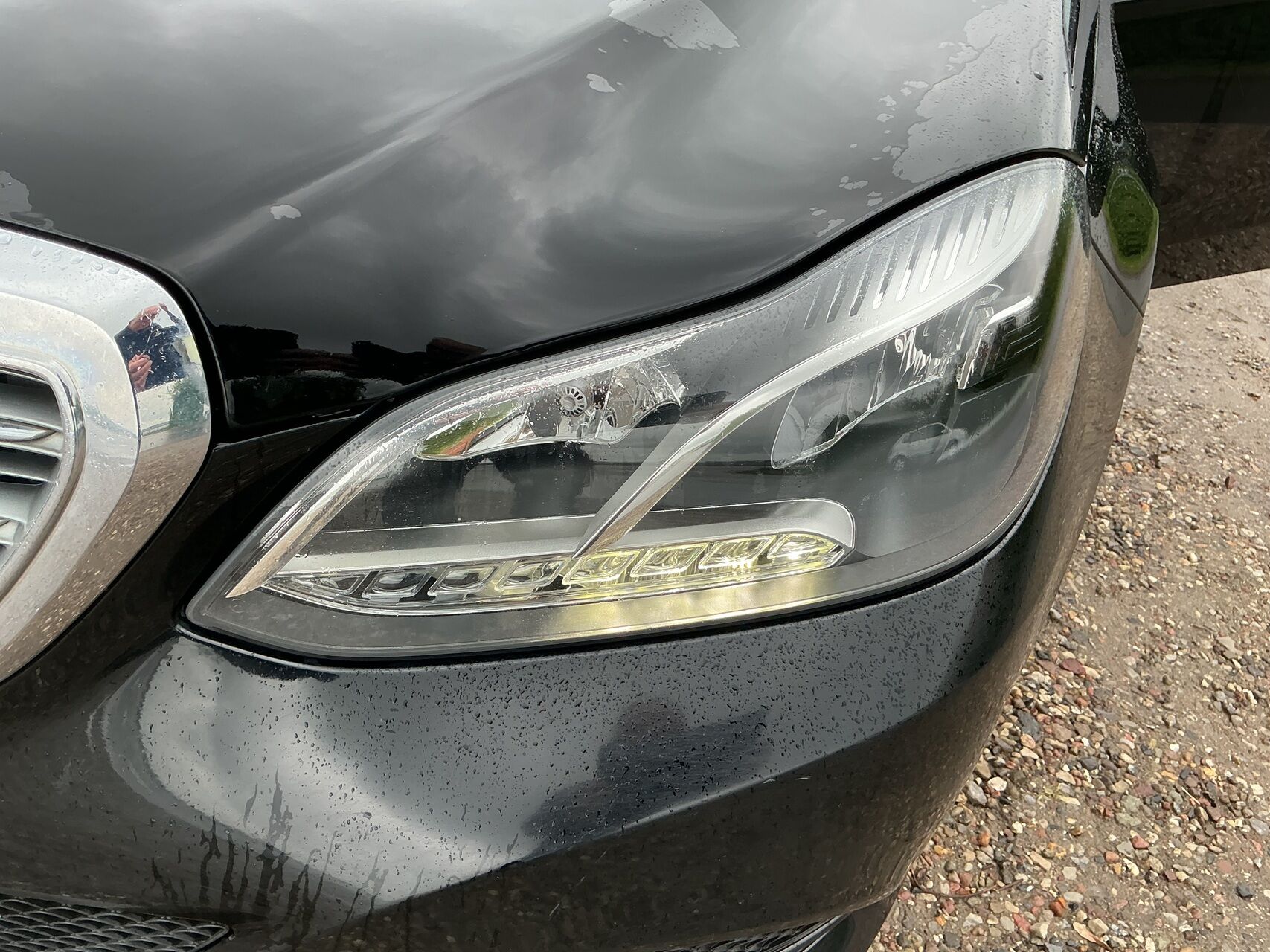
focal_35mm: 29
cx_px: 635
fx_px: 1064
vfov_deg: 48.2
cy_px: 476
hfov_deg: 61.7
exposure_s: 1/120
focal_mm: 3
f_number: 1.8
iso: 25
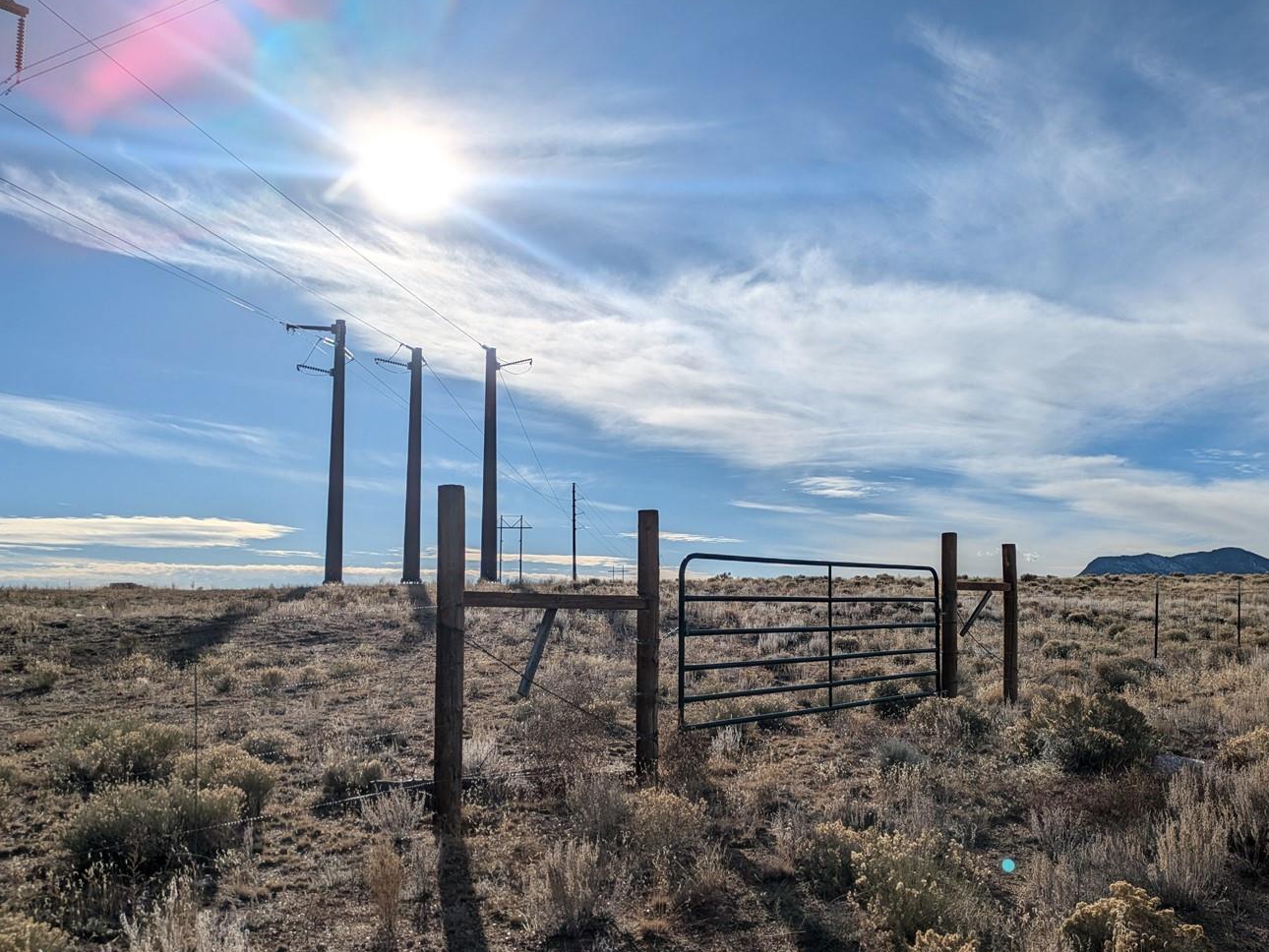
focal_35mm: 31
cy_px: 531
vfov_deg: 45.4
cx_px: 747
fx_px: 1137
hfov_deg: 58.0
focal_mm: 5.43
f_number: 1.89
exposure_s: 1/10101
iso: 47
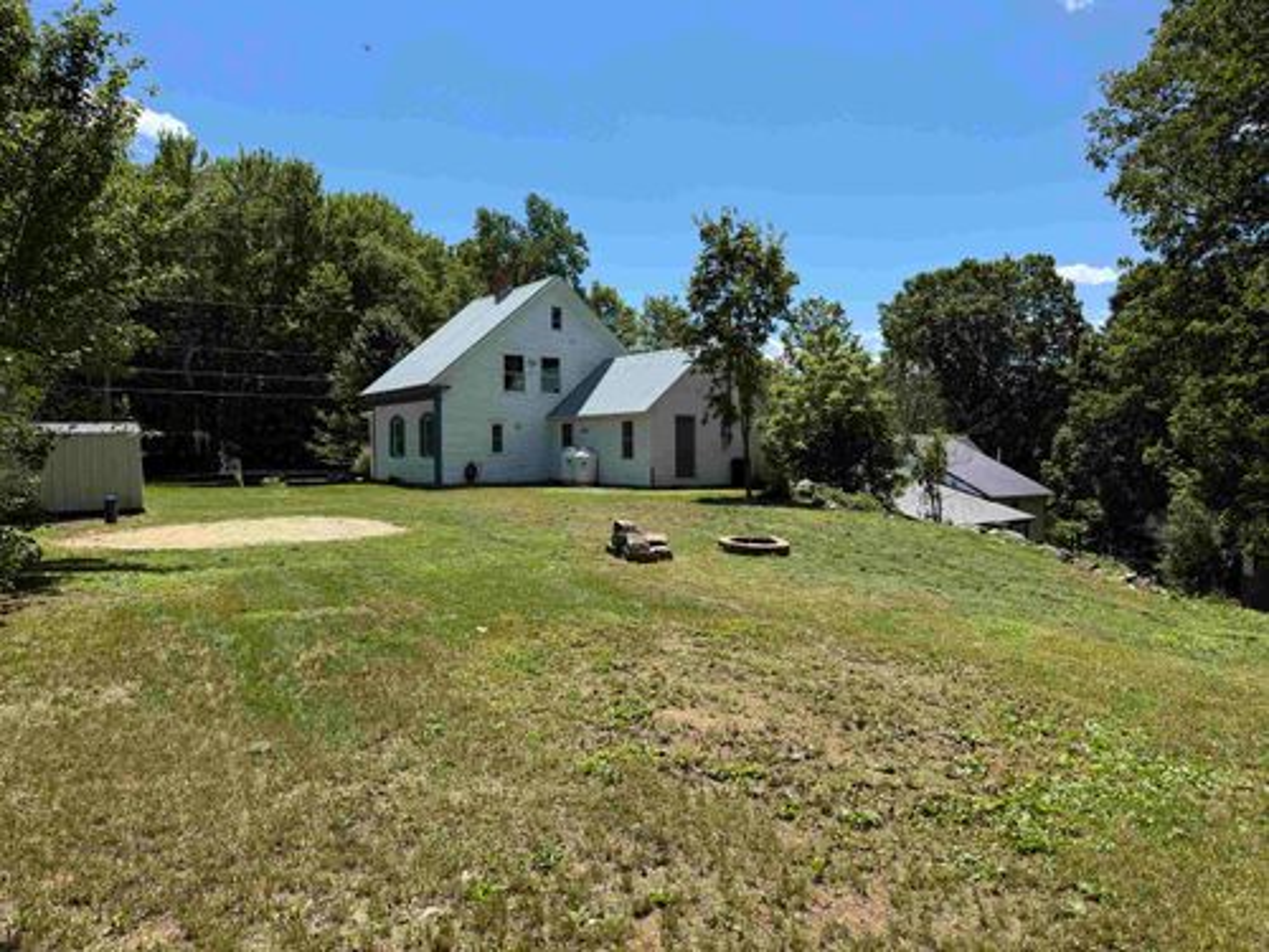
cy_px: 476
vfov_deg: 56.8
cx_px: 634
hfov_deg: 71.6
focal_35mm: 24
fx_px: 880
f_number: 1.78
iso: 80
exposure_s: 1/4049
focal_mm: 6.76
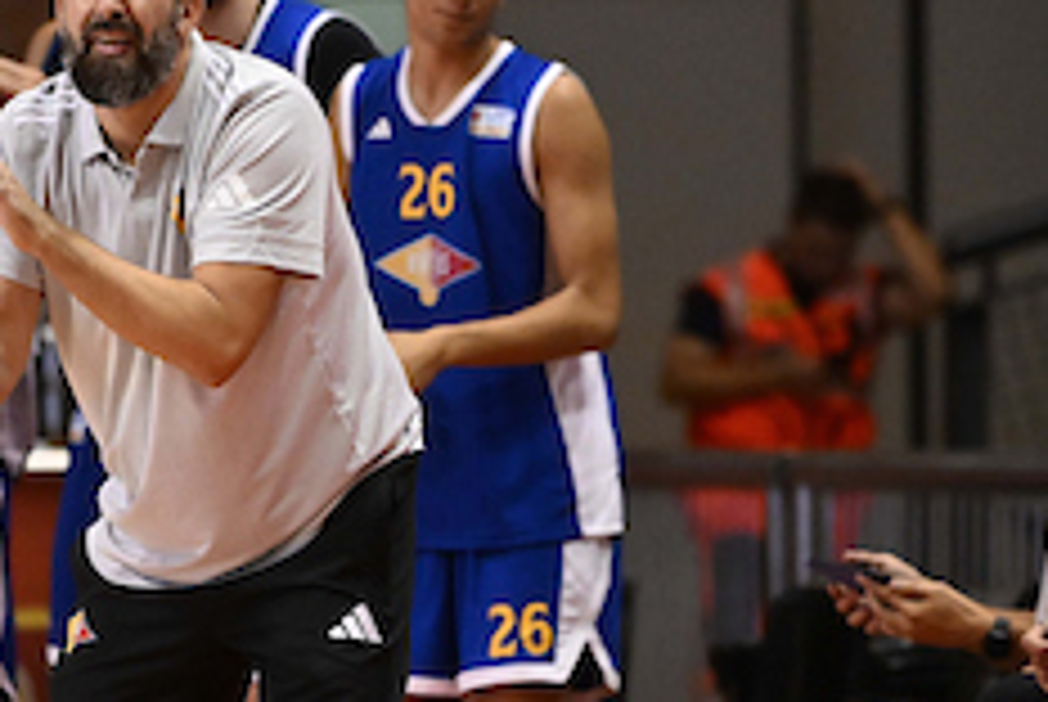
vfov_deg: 2.7
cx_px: 508
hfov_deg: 4.0
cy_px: 459
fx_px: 14982
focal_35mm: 514
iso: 4000
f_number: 2.8
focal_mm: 200
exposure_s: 1/1250
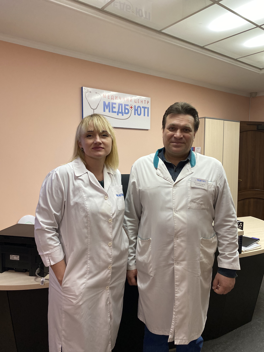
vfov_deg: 67.3
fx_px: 264
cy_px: 176
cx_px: 132
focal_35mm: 26
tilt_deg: -4.2
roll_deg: +0.2
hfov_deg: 53.1
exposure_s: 1/50
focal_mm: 4.25
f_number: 1.8
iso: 250
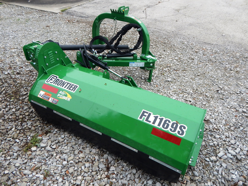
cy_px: 93
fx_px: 179
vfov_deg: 54.9
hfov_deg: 69.4
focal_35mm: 25
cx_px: 124
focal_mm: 4.5
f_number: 3.1
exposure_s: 1/250
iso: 125
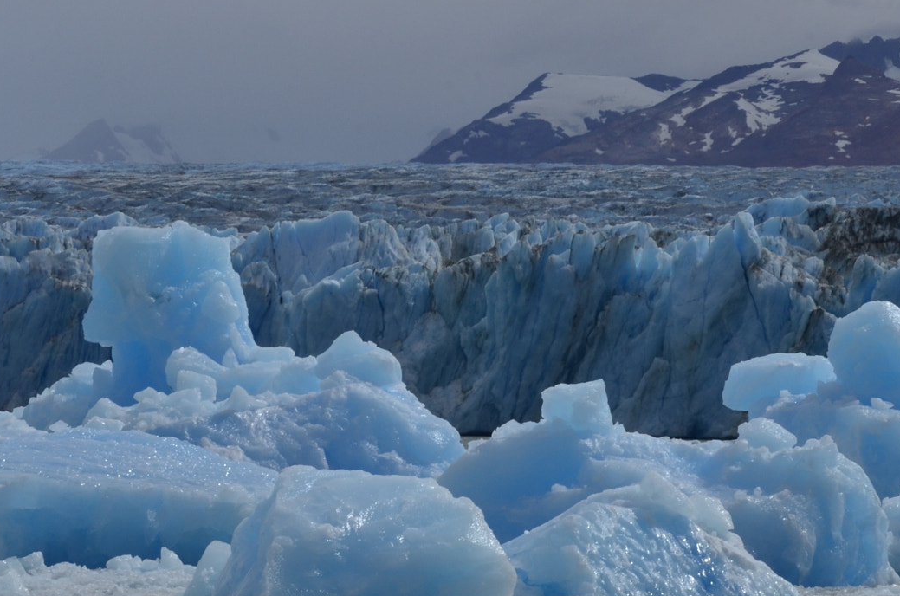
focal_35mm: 207
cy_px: 497
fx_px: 5164
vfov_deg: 6.6
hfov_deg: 10.0
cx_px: 489
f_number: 22
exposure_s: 1/500
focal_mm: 70
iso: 200
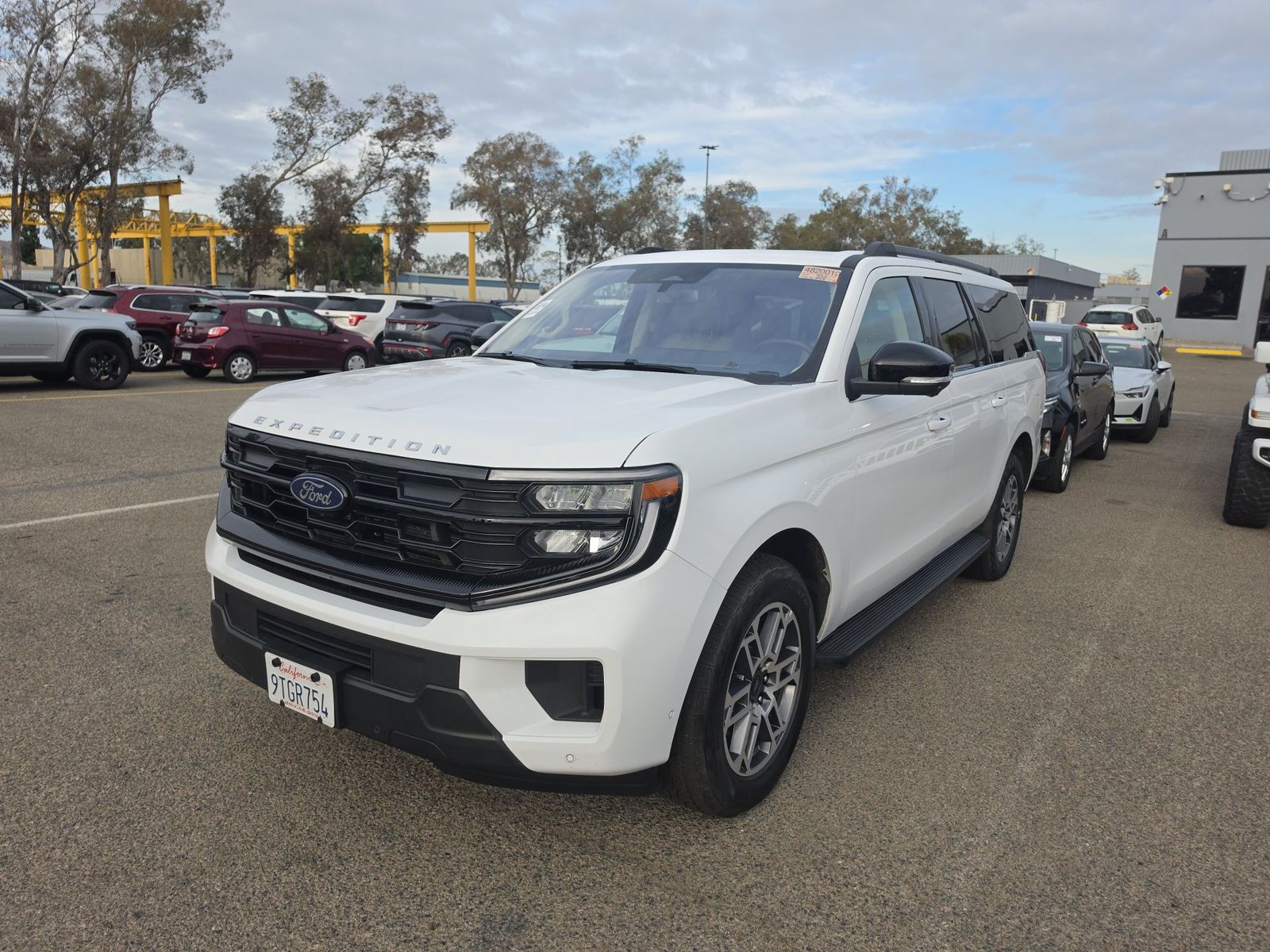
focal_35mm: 23
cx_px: 635
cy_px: 476
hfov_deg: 73.9
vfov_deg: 58.9
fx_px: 844
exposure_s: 1/2174
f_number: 1.4
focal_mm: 6.5
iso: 63
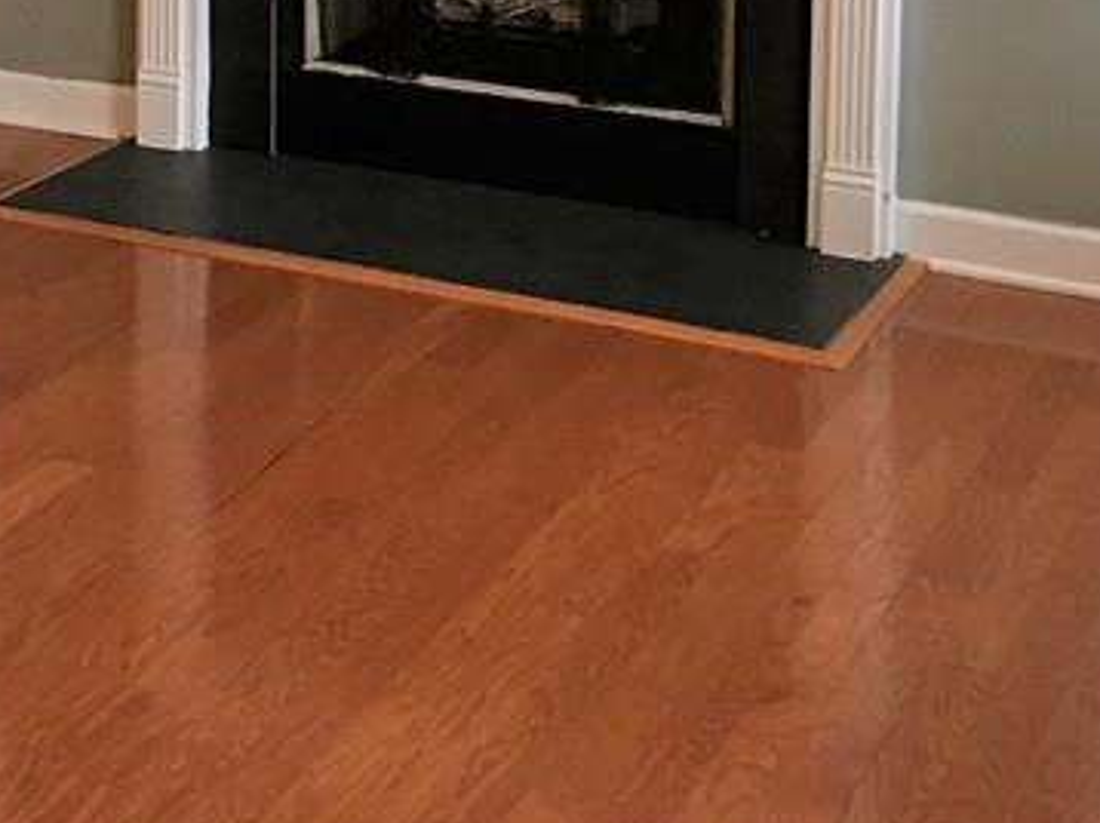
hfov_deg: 23.4
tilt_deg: -4.7
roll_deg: +0.2
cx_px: 313
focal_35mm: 83
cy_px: -316
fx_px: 2636
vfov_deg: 16.5
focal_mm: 4.15
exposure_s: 1/15
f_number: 2.2
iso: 80
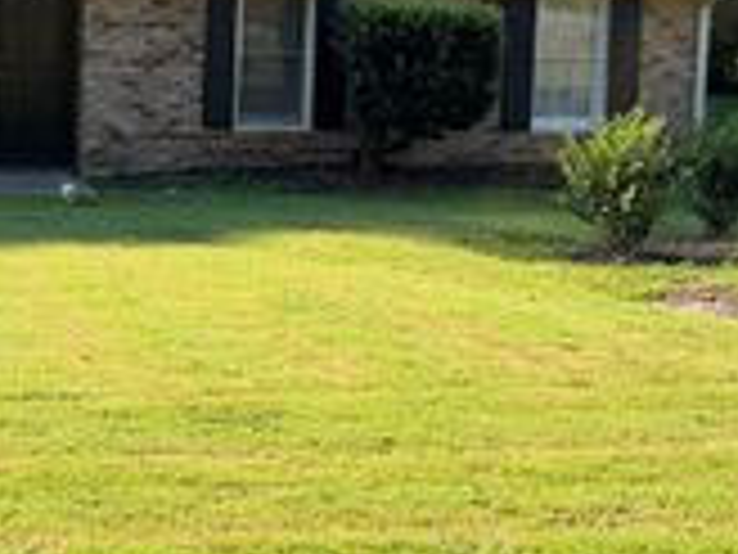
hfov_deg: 26.0
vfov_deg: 19.9
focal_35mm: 73
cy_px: 92
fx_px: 1556
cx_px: 112
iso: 100
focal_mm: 6.76
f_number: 1.78
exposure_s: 1/1901
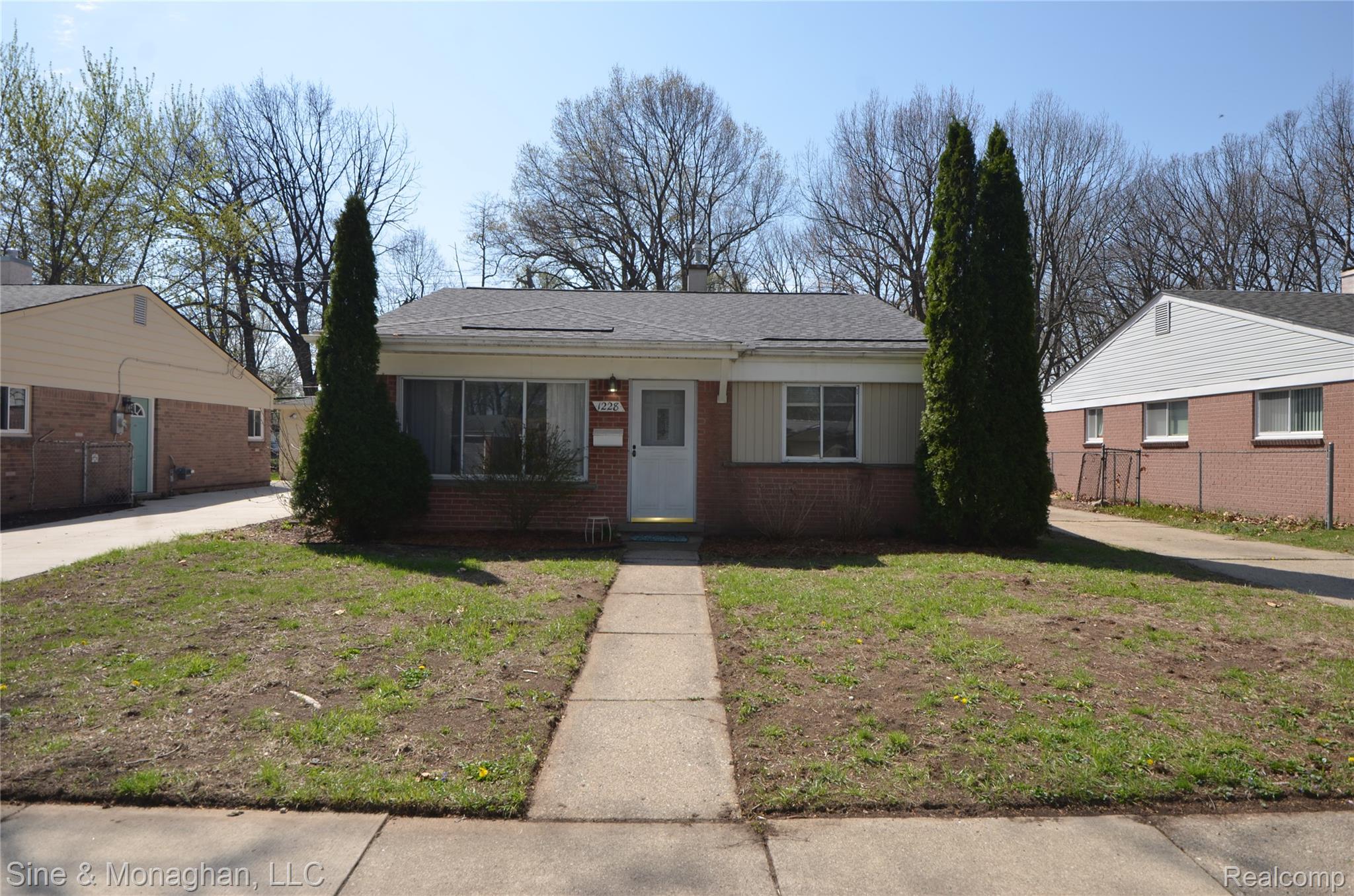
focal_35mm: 21
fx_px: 788
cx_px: 677
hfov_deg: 81.3
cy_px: 448
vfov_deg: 59.3
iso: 100
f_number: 7.1
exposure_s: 1/250
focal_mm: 14
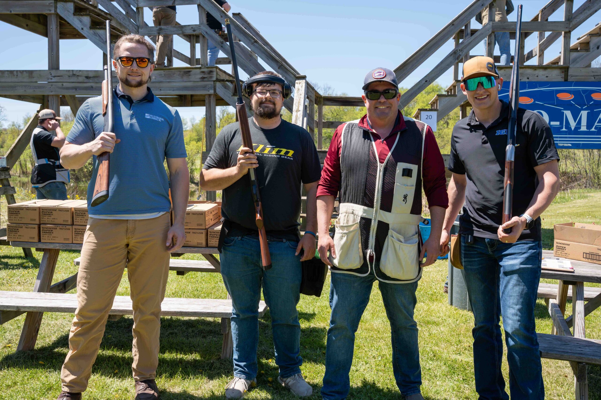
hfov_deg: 53.9
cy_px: 200
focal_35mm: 35
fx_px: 591
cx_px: 300
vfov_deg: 37.5
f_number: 7.1
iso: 160
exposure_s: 1/250
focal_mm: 35.4
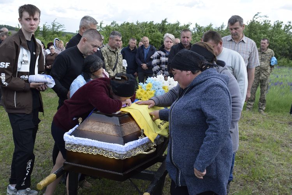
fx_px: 353
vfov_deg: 30.9
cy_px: 98
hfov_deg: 44.9
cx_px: 146
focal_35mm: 44
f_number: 8
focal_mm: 29
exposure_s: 1/250
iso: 280
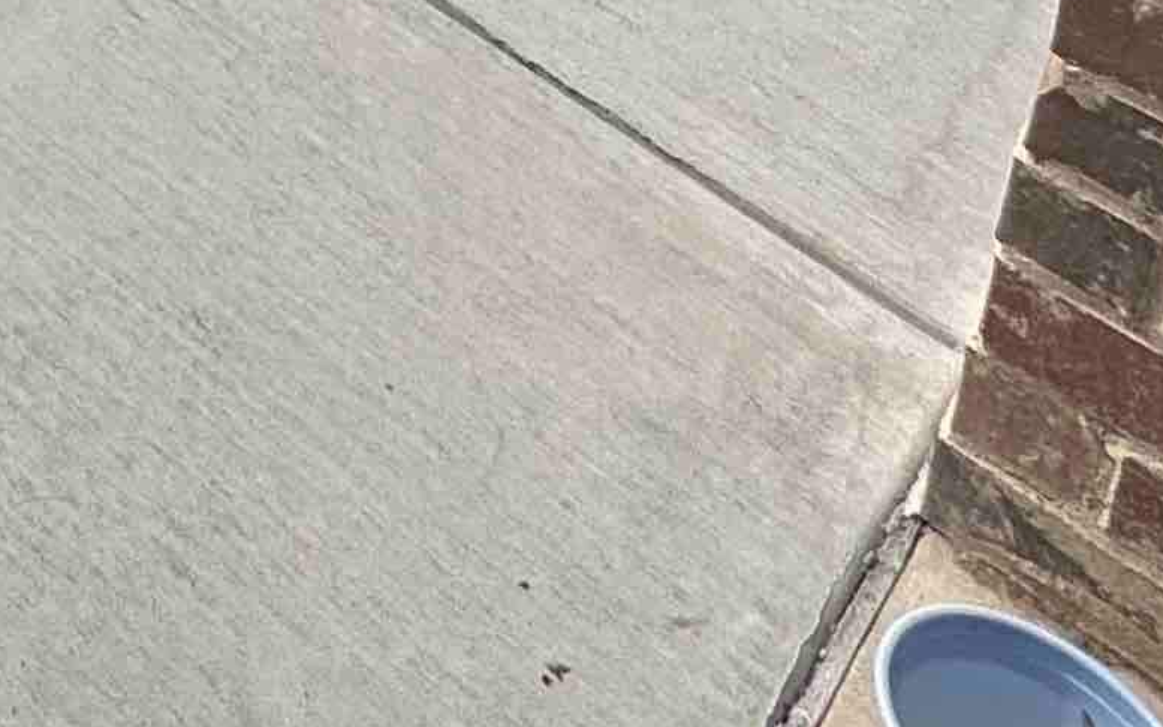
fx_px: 2441
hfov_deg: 21.1
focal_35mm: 77
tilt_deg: -17.1
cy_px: -1376
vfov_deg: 11.3
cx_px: -735
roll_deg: -0.5
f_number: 2.2
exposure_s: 1/2506
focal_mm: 2.22
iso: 50
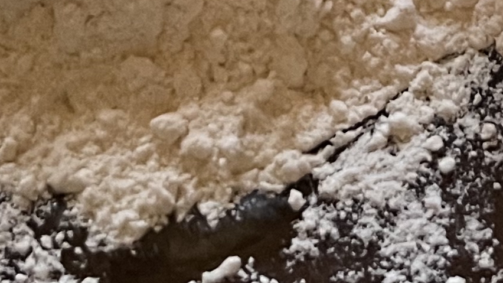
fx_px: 1787
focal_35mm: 134
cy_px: -391
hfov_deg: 16.0
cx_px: 352
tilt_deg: -49.9
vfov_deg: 8.3
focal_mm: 5.7
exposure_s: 1/44
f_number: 1.5
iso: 500
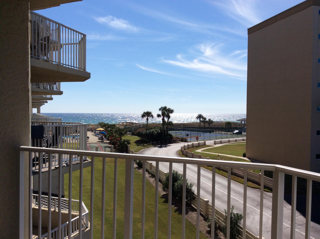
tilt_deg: -2.3
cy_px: 120
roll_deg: -1.1
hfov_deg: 56.9
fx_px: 295
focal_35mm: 32
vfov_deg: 44.1
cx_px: 160
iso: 32
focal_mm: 3.3
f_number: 2.4
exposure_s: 1/3367
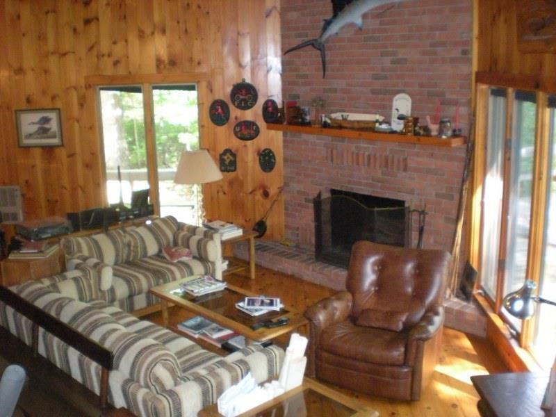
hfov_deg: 49.0
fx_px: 610
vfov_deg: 37.7
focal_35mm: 38
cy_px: 208
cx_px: 278
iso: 800
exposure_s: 1/60
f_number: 3.1
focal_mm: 6.3
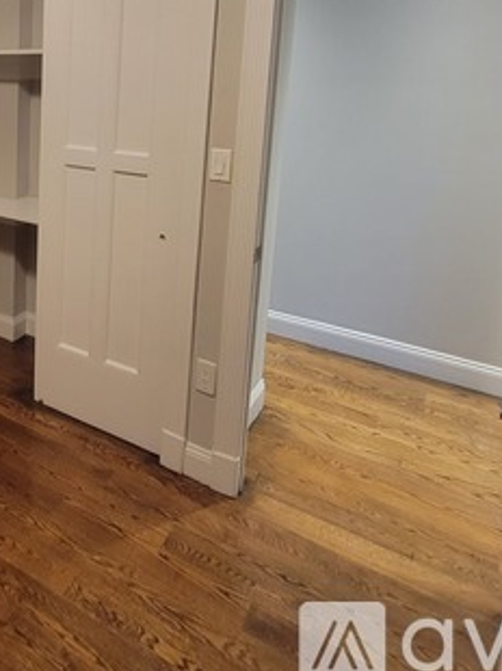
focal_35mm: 28
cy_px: 147
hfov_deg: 39.0
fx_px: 542
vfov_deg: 59.2
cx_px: -72
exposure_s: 1/60
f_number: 2.2
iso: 400
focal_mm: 2.2
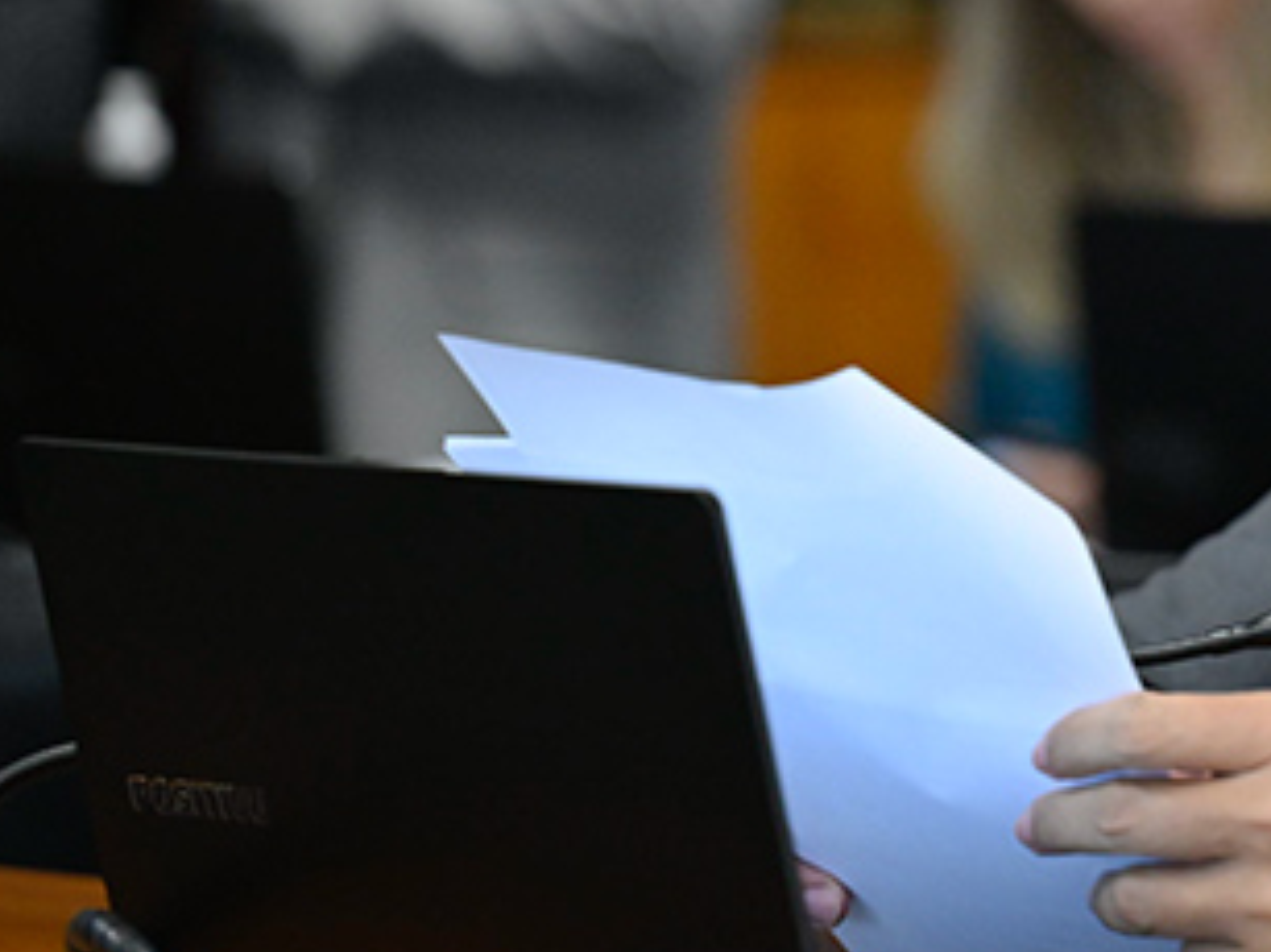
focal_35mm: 377
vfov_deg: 3.9
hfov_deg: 5.2
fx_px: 13837
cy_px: 141
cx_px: 1553
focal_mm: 140
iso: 2000
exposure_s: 1/160
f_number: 2.8
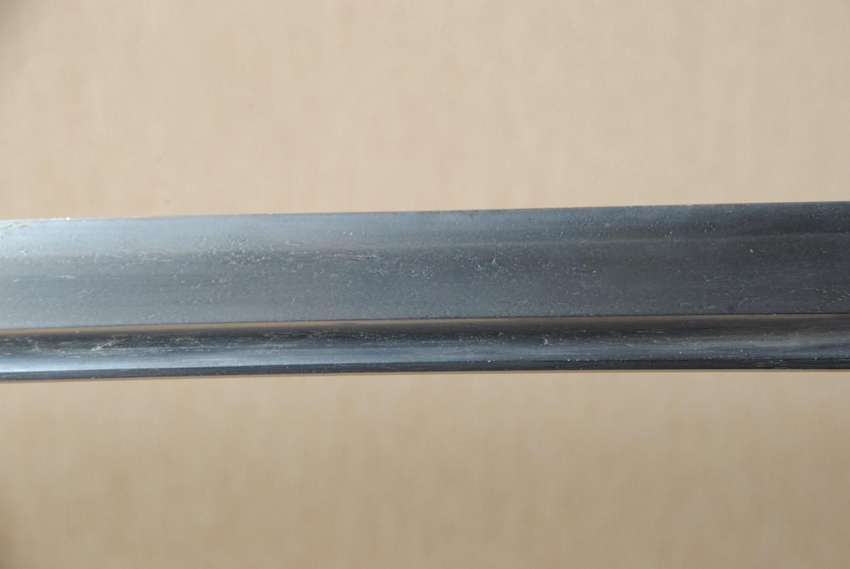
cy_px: 284
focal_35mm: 202
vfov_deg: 6.8
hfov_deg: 10.1
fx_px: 4787
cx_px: 425
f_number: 11
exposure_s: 1/2
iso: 400
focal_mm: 135
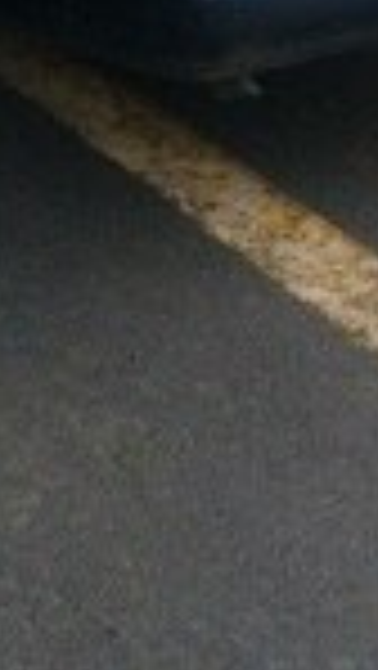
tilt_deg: -14.7
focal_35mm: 105
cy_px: -369
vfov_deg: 17.9
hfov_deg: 11.5
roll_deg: -1.6
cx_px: 99
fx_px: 1868
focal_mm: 4.15
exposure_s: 1/20
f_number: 2.2
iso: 250
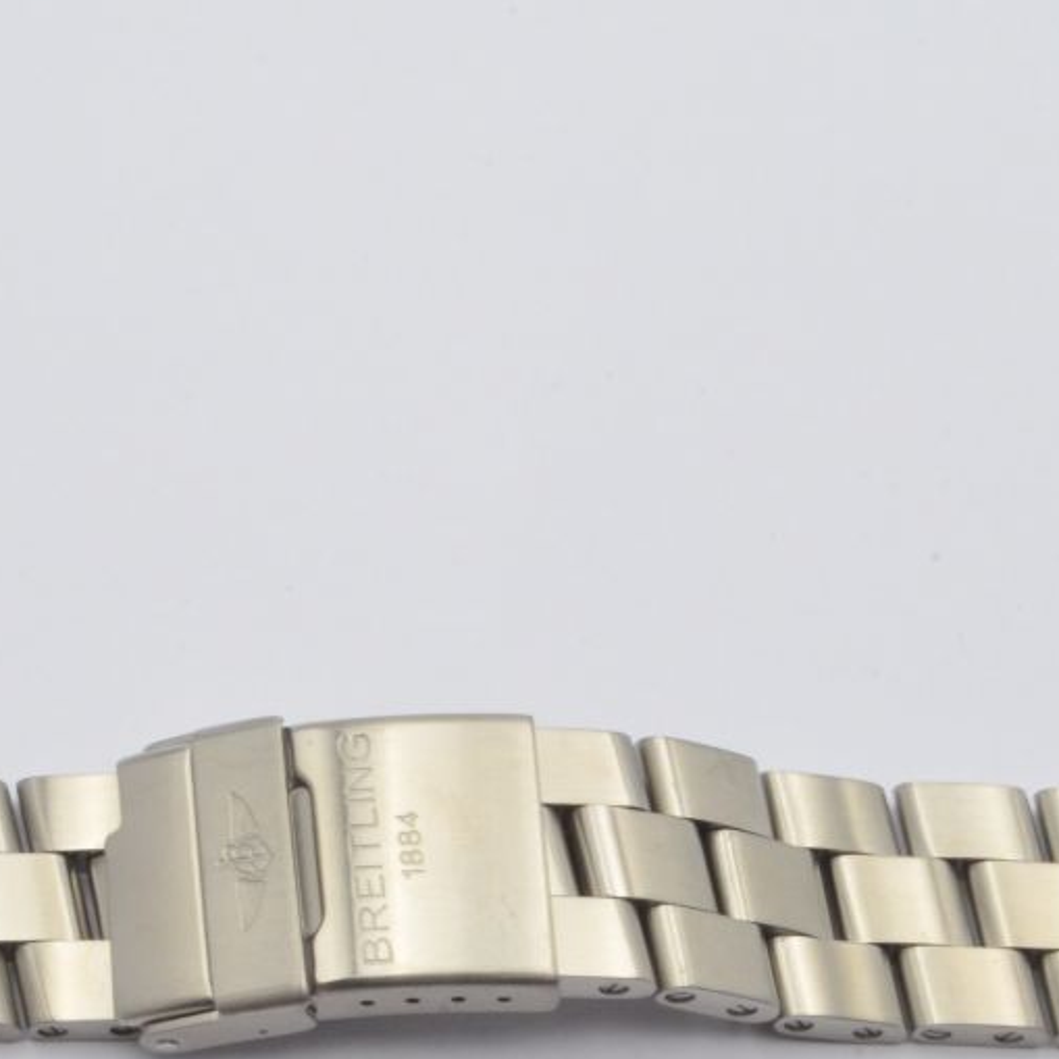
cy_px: 794
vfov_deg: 13.8
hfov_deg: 13.8
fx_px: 4361
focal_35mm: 126
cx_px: 402
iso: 1250
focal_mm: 42
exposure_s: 1/30
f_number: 29
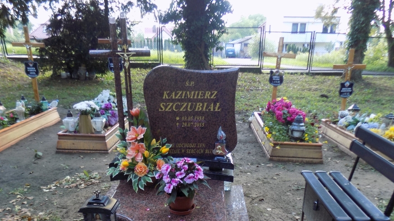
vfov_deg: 32.0
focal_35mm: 34
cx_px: 198
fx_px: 355
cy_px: 220
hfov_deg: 58.0
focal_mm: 4
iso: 80
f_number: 3.1
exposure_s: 1/30
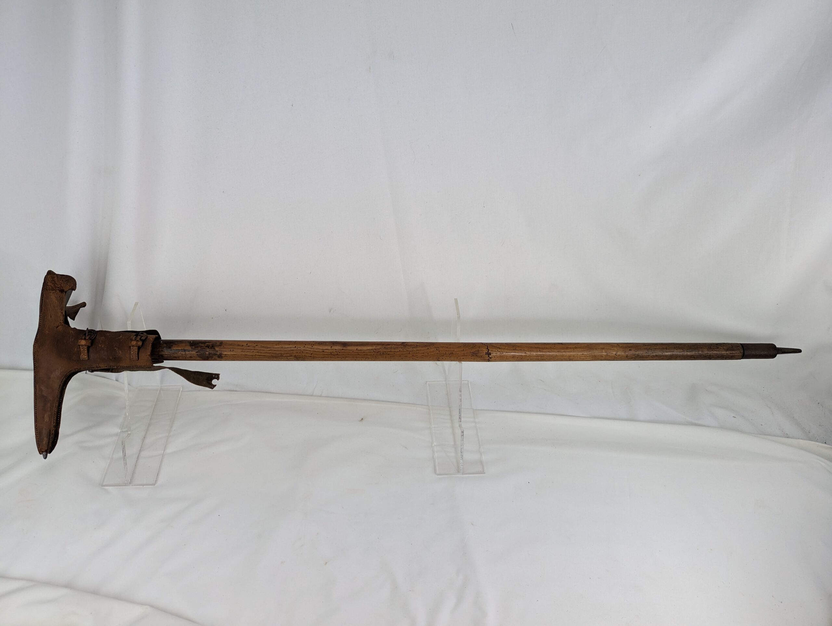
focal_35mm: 24
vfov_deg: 56.9
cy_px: 313
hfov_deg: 71.5
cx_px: 416
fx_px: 578
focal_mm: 6.81
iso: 74
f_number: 1.85
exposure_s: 1/226
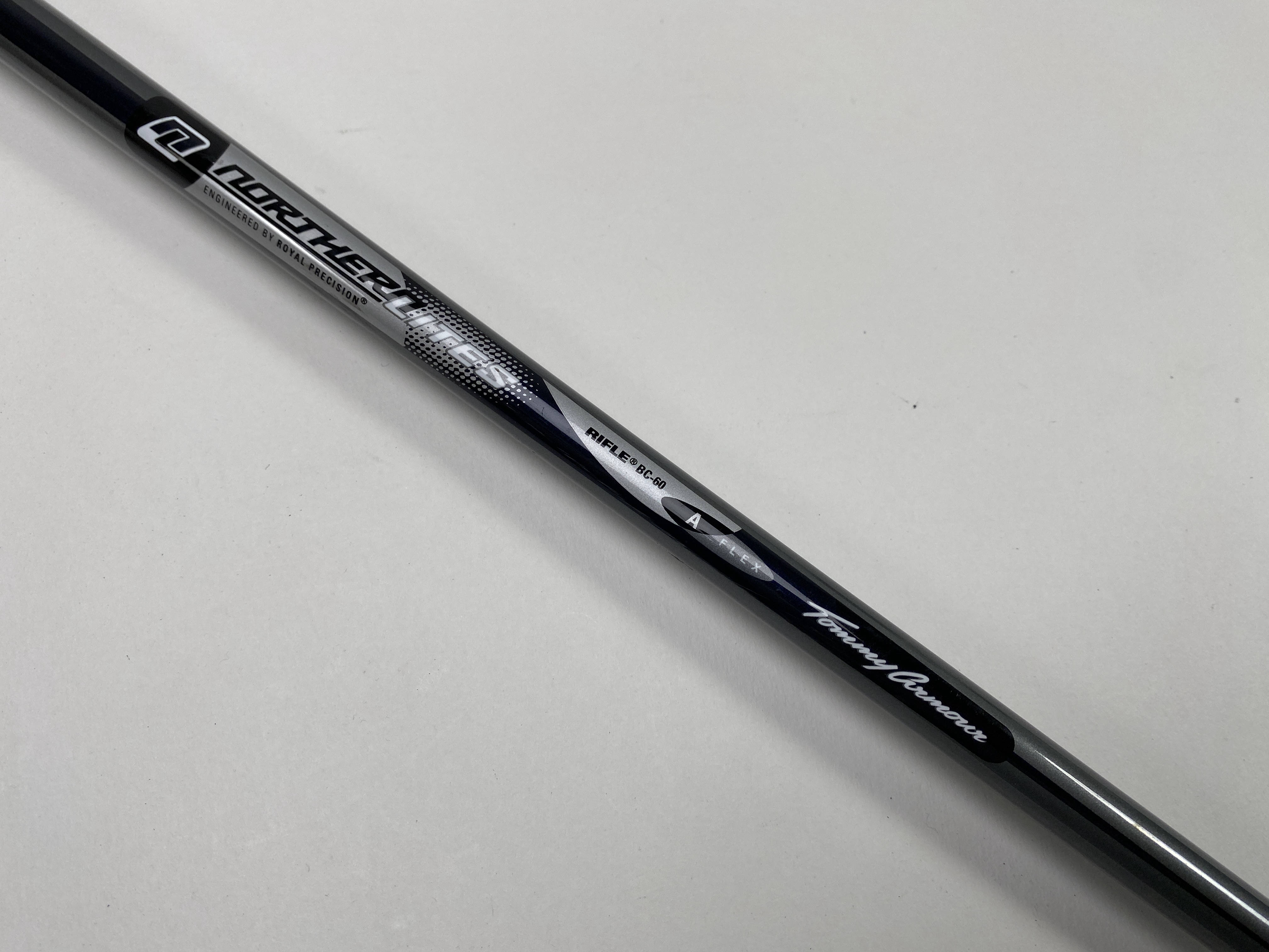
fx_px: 953
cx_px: 634
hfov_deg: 67.3
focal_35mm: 26
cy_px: 476
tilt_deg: -69.9
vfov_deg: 53.1
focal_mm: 4.25
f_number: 1.8
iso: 32
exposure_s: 1/506
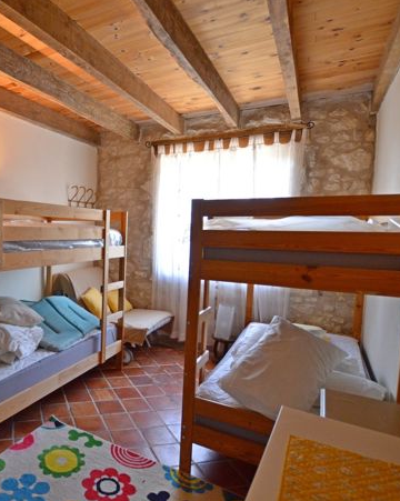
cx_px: 77
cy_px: 255
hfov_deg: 58.0
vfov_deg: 75.1
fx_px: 326
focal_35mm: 22
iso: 800
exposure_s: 1/60
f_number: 3.5
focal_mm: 10
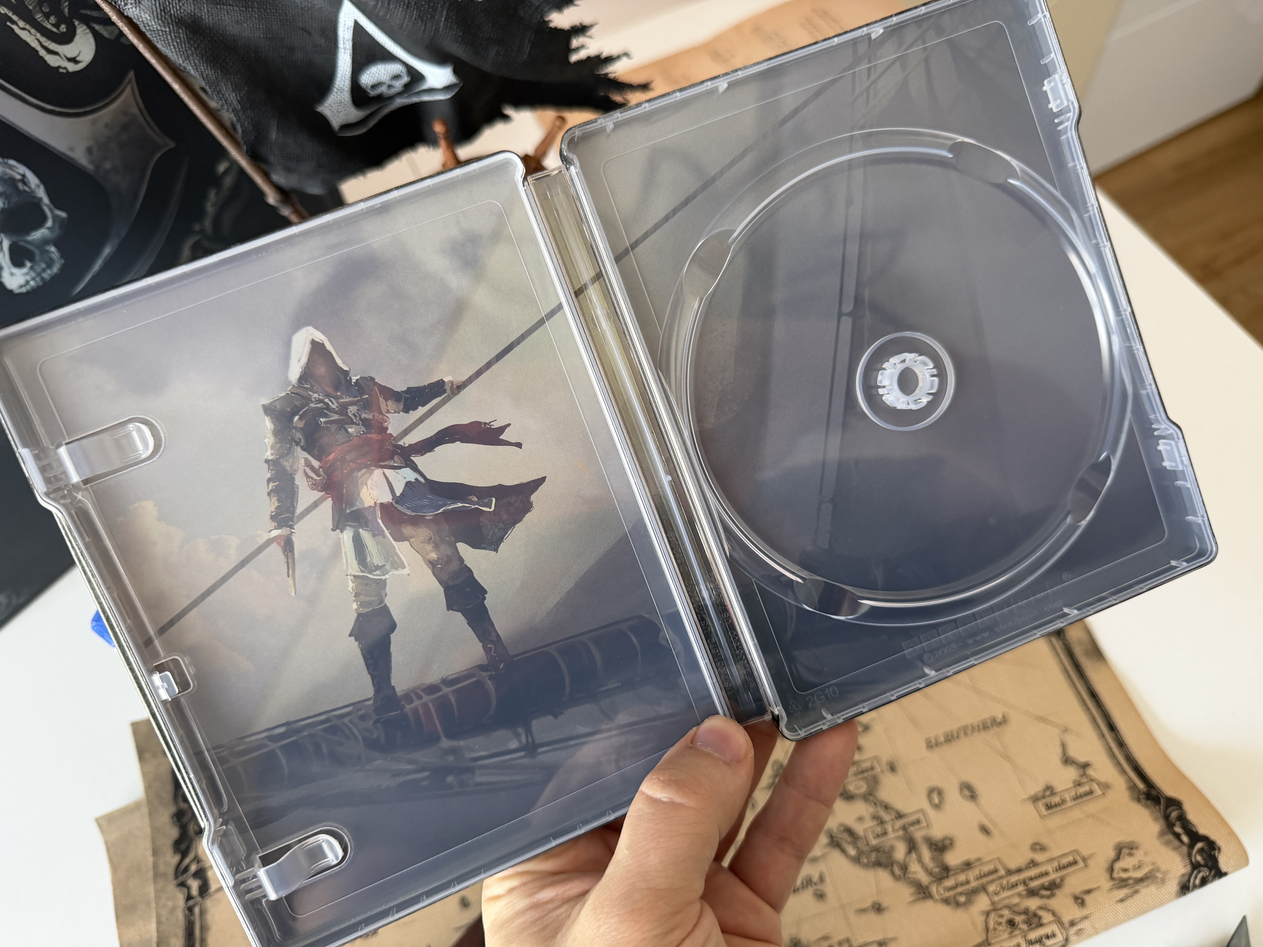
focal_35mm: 24
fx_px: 876
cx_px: 632
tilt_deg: -60.7
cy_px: 474
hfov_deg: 71.6
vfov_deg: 56.8
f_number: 1.78
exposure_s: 1/60
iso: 200
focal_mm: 6.76
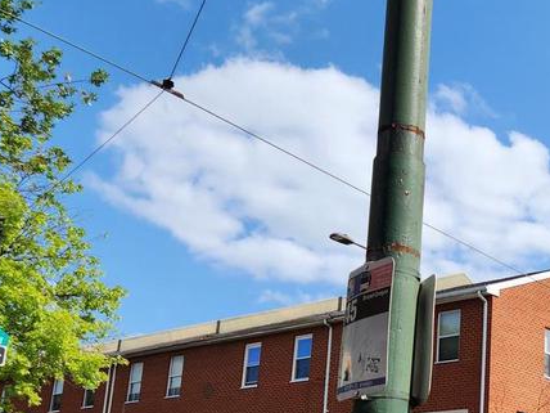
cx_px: 536
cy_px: 360
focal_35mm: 55
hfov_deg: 32.4
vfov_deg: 25.8
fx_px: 874
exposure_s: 1/1488
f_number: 1.8
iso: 20
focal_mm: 5.4
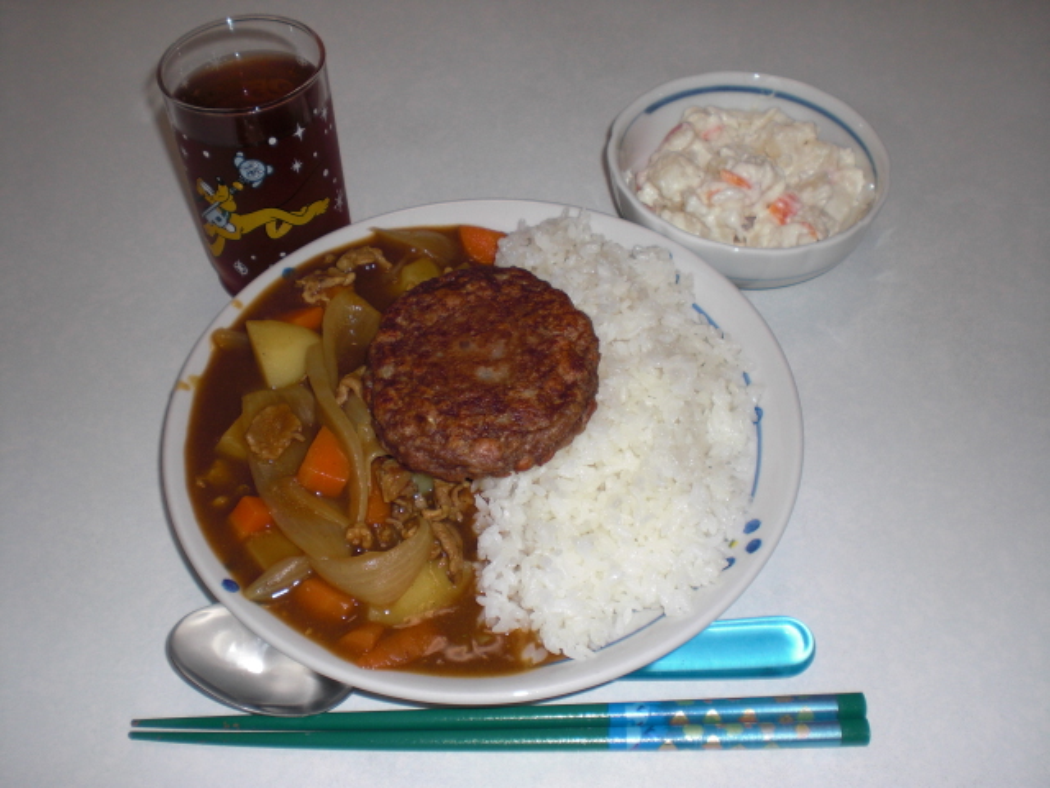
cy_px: 394
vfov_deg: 37.7
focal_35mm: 38
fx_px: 1153
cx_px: 525
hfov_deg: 49.0
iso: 64
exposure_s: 1/60
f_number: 3.1
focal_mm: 6.3
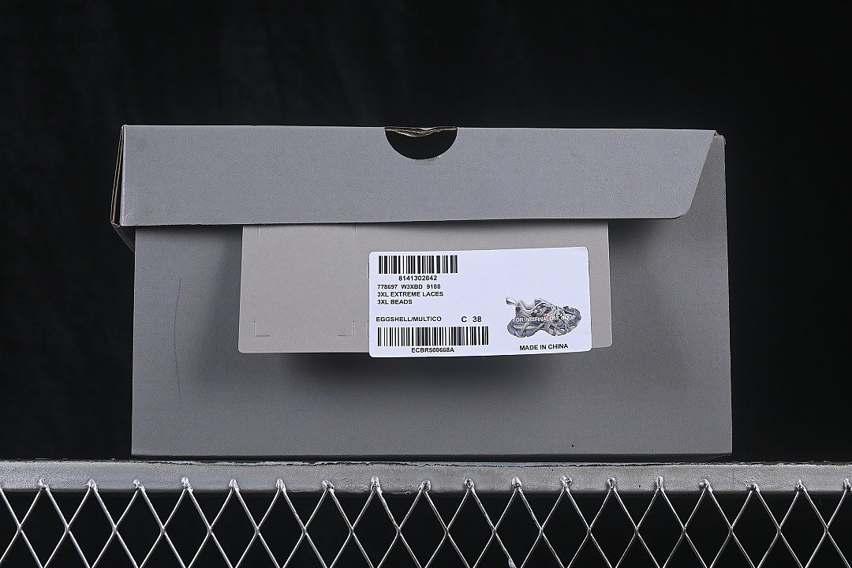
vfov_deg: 18.2
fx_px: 1775
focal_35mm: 75
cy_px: 284
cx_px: 426
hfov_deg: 27.0
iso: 160
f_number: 8
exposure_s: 1/80
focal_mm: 50
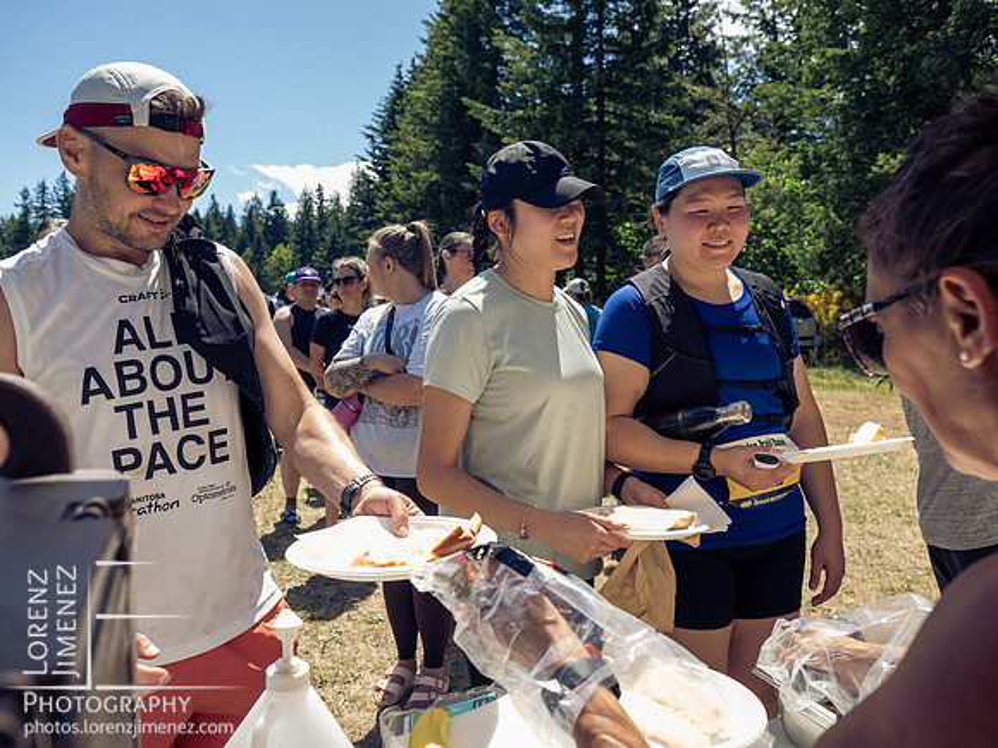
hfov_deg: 63.4
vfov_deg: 49.7
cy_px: 374
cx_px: 499
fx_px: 807
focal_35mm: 28
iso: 80
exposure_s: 1/500
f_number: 3.5
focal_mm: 14
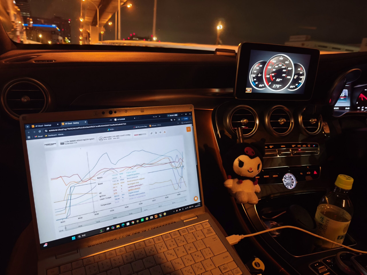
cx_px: 184
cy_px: 138
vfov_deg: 58.9
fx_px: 244
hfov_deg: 73.9
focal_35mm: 23
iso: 3200
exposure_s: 1/25
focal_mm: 6.57
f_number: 1.6
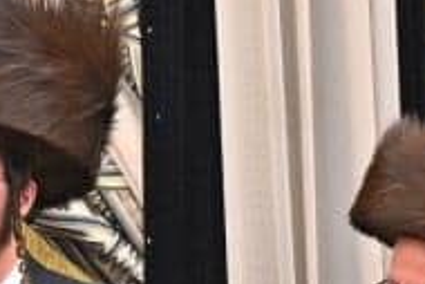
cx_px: -472
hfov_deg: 5.0
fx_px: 4773
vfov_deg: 3.4
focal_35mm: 404
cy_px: 238
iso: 800
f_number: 4
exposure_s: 1/200
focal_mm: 50
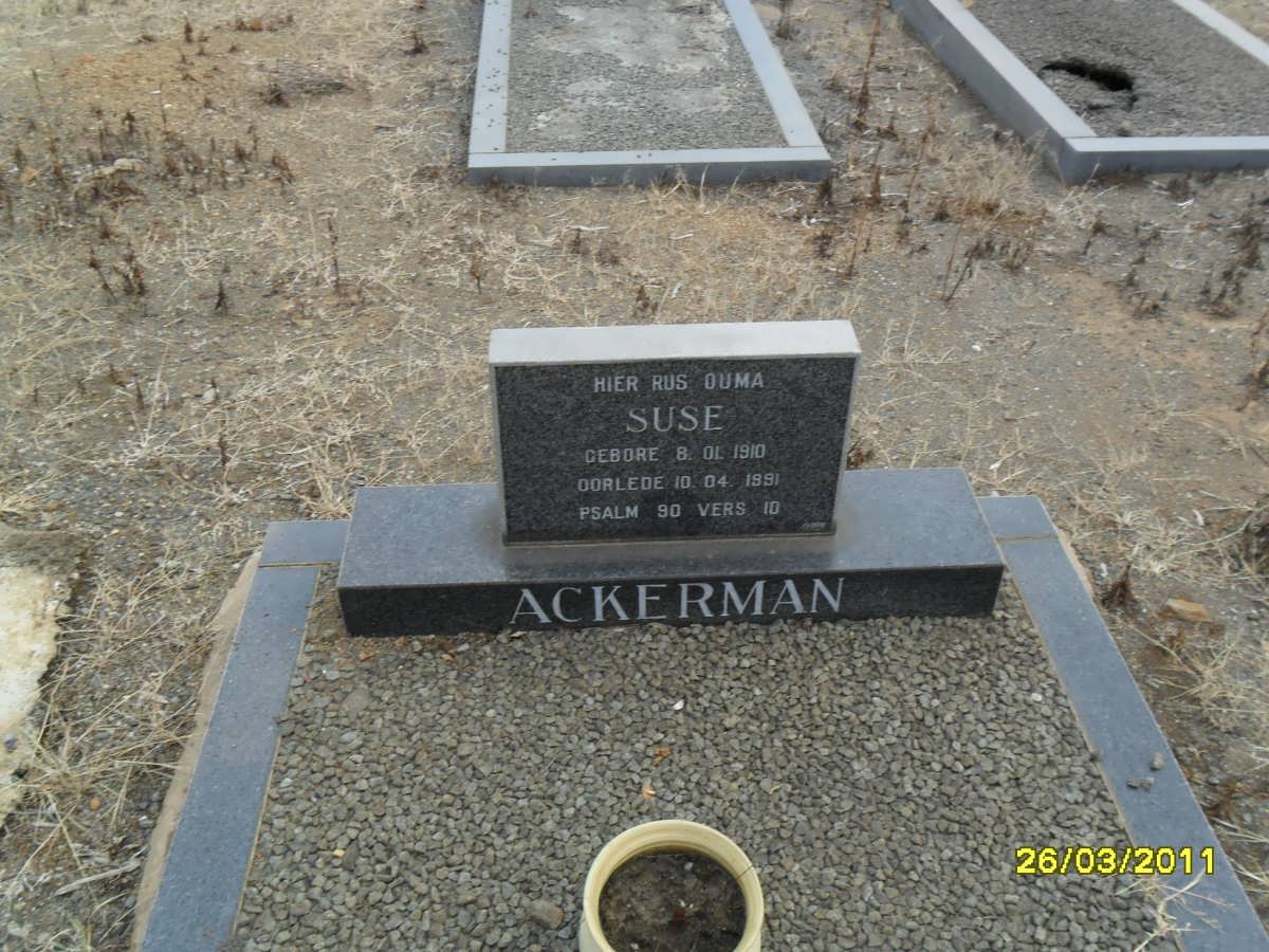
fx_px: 1173
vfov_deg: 44.2
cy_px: 476
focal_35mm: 32
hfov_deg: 56.8
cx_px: 634
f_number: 3.7
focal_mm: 5.7
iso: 100
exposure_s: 1/125
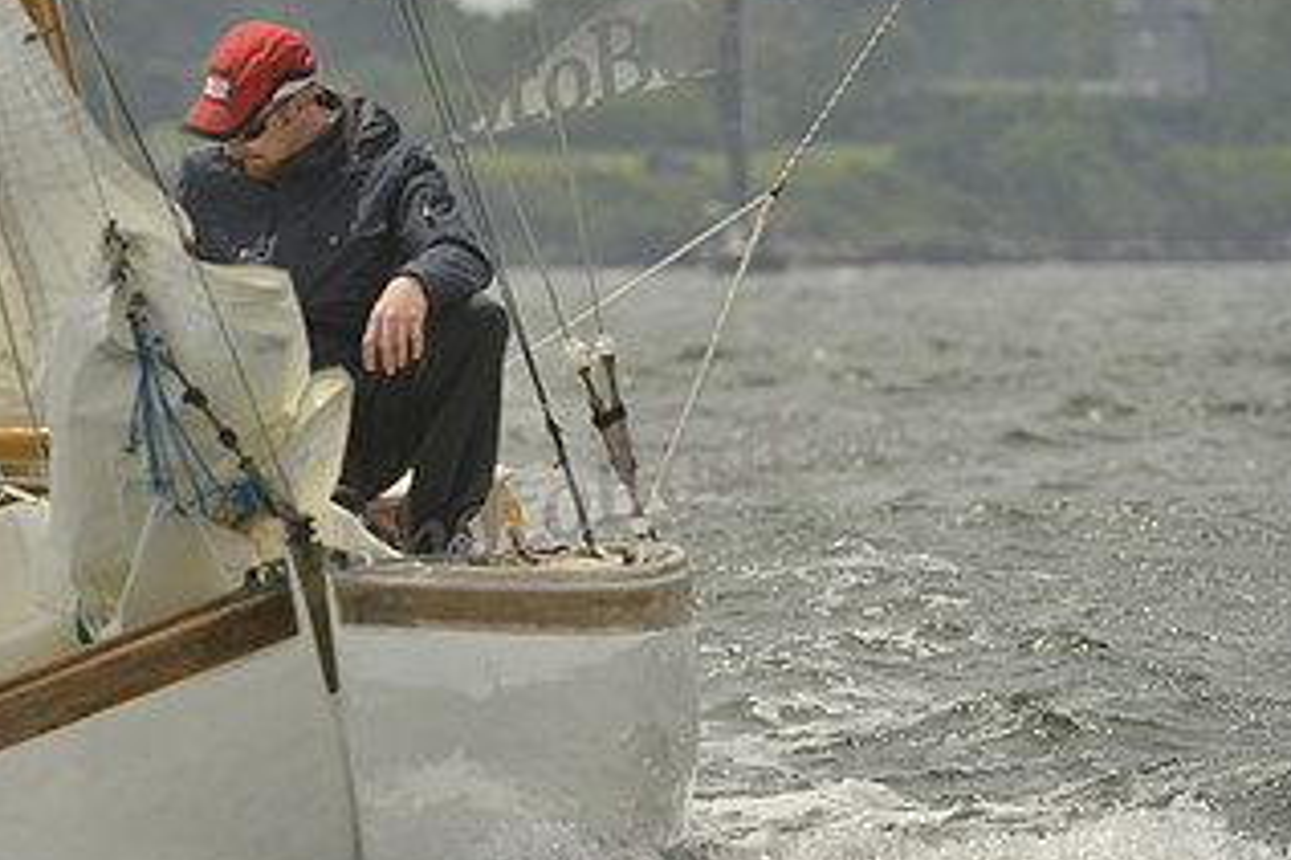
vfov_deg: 2.5
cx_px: 126
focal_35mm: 549
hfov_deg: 3.8
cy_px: 336
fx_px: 19677
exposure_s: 1/1250
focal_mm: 300
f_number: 8
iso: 280
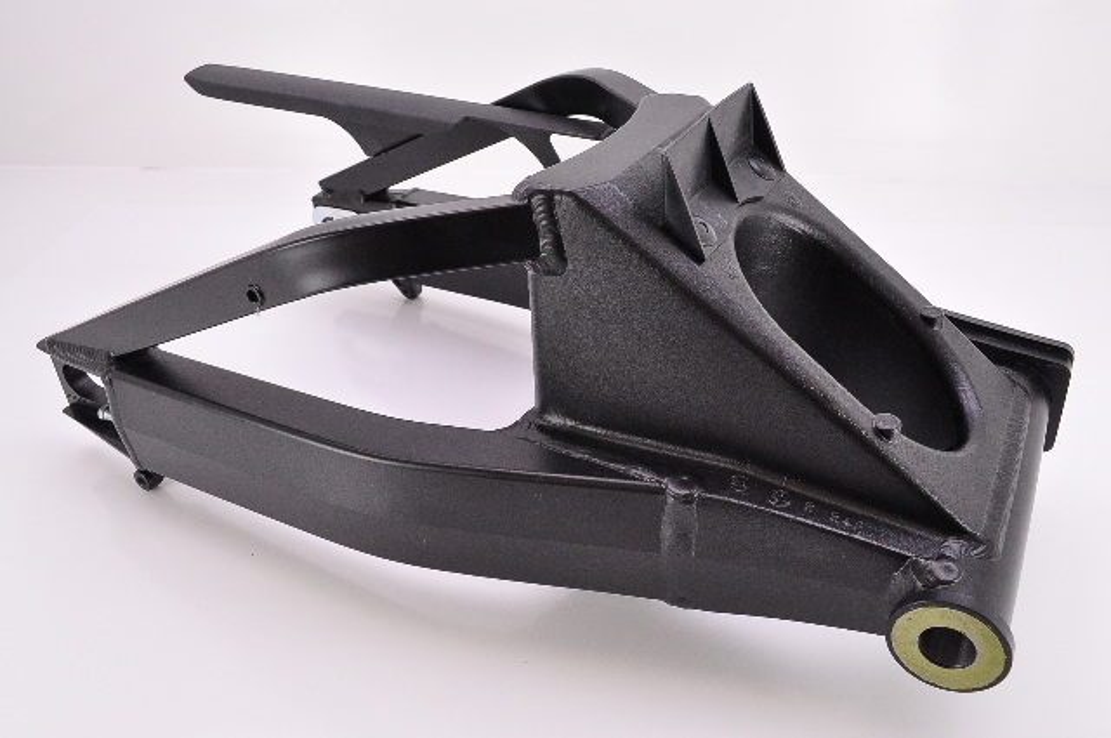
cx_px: 556
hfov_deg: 62.0
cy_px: 369
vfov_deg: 43.5
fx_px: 925
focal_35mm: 30
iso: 2000
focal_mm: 20
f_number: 10
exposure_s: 1/160
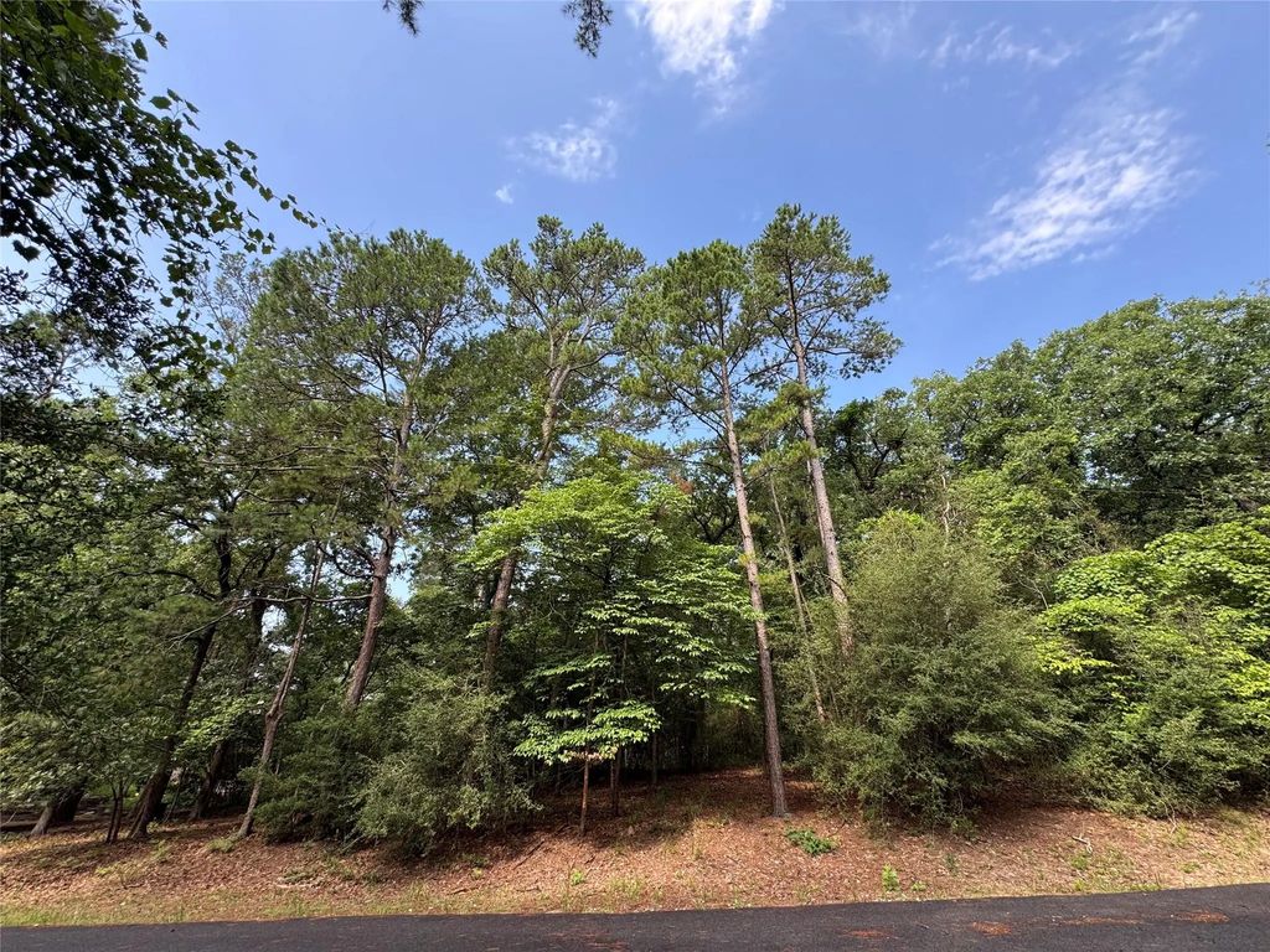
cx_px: 635
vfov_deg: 85.7
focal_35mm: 14
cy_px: 476
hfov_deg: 102.1
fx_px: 514
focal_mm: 2.22
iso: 40
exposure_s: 1/252
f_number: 2.2
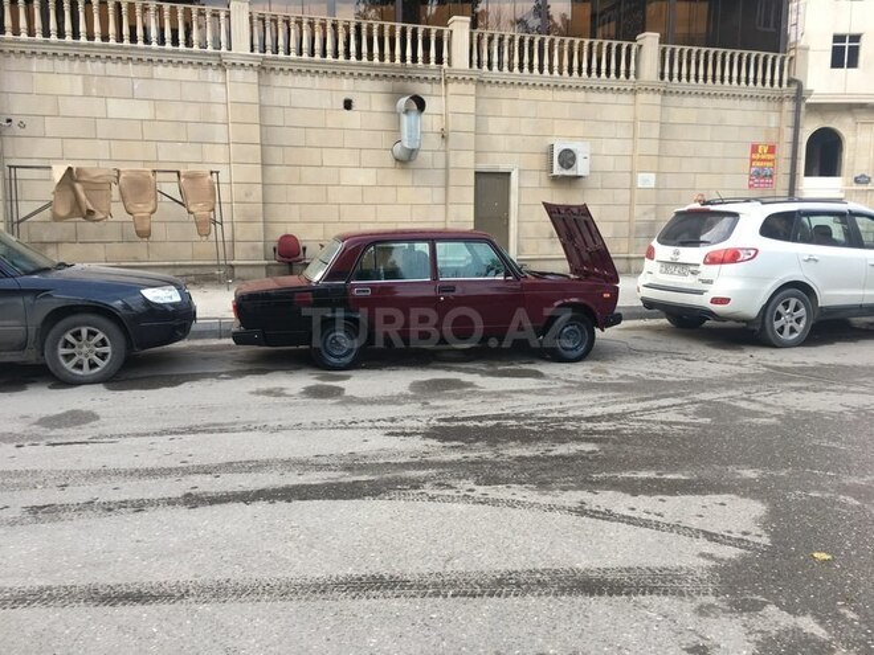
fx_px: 732
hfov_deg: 61.7
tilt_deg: -7.4
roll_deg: -0.4
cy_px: 328
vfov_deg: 48.2
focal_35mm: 29
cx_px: 437
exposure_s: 1/50
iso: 25
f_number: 2.2
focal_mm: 4.15
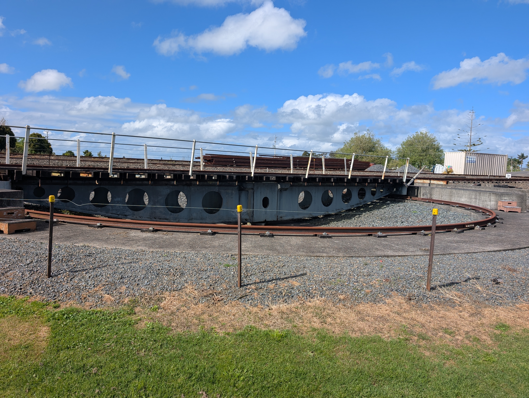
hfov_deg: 71.5
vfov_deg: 56.9
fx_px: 367
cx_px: 264
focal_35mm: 24
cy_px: 199
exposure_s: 1/1346
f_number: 1.68
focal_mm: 6.9
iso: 20
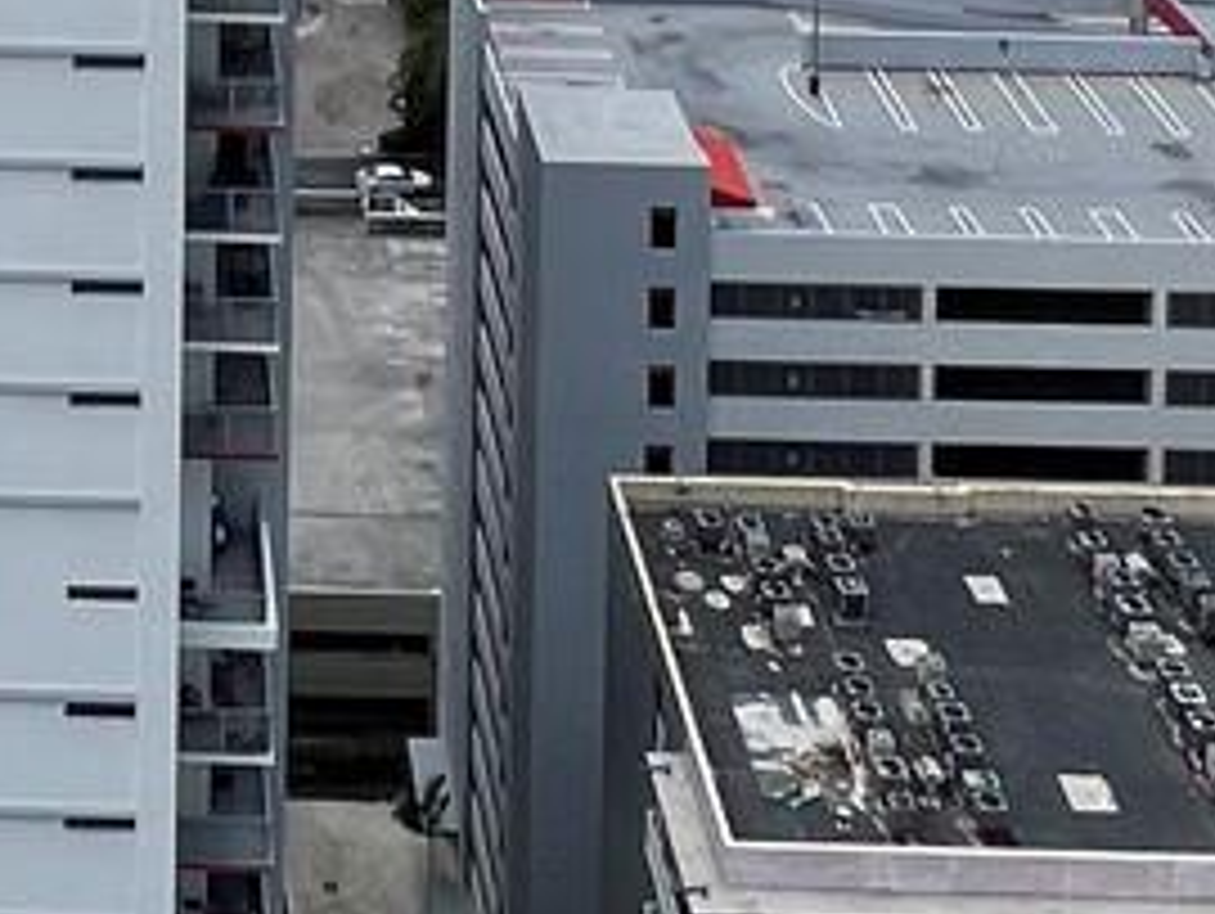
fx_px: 2705
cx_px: 27
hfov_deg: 24.3
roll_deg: -0.8
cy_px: -1063
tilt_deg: -1.3
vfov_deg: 14.7
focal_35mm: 77
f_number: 1.8
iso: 32
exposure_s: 1/3040
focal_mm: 1.57
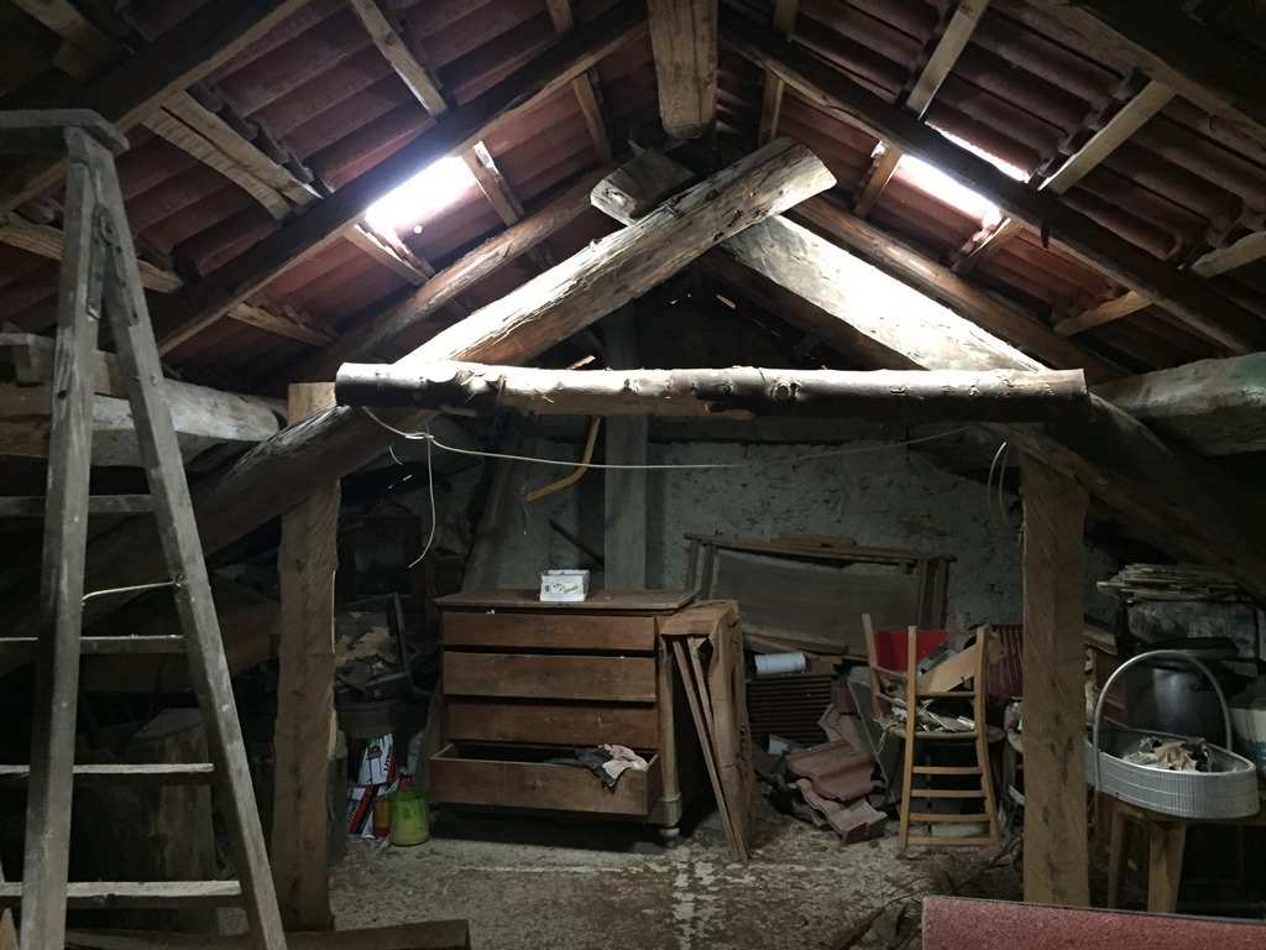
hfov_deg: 61.7
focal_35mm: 29
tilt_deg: +2.1
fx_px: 1061
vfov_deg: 48.2
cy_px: 475
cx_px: 633
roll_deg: +0.3
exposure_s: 1/17
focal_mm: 4.15
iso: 320
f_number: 2.2
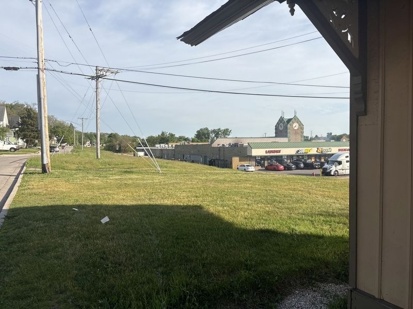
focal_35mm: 26
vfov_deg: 53.1
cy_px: 154
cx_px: 206
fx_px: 310
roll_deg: +1.0
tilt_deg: -1.2
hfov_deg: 67.3
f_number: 1.6
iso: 50
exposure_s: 1/3623
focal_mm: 5.96
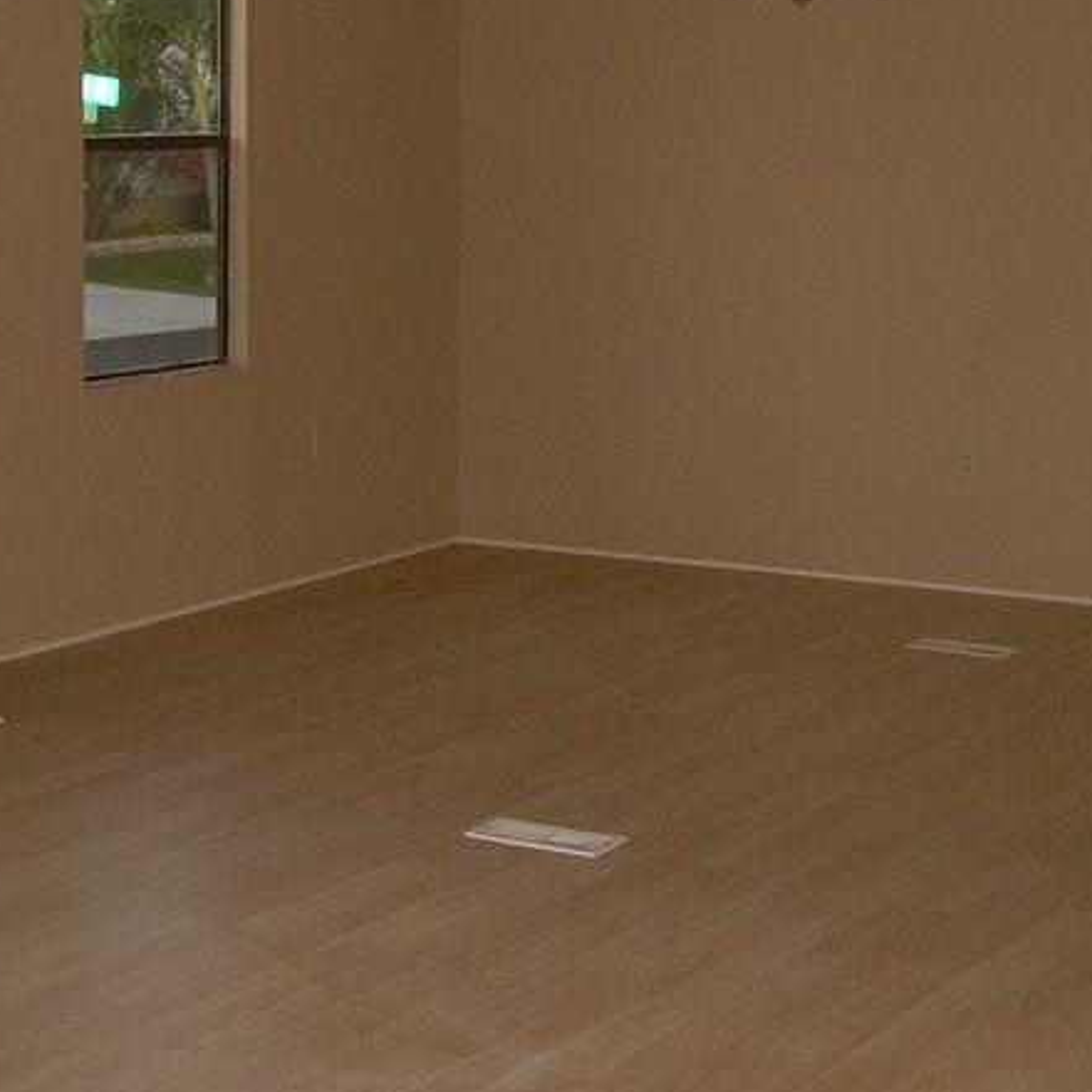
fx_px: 2784
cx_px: 475
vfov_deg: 22.1
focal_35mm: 78
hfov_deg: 22.2
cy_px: 317
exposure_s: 1/60
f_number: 2.8
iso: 200
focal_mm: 6.3
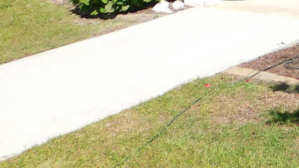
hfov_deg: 17.2
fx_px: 825
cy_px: -177
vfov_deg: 10.6
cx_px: 524
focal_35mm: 104
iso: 125
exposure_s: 1/400
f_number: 6
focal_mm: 4
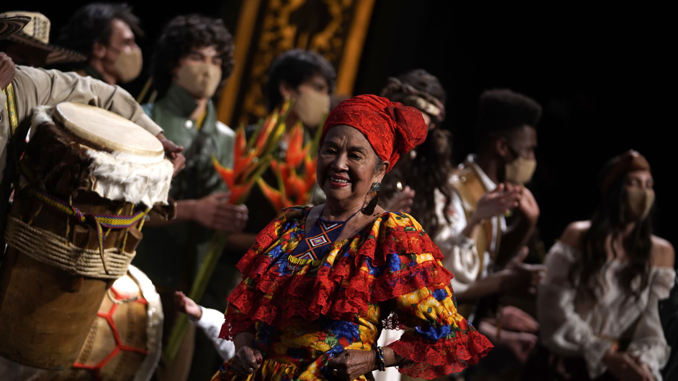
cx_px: 331
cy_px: 227
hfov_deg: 13.6
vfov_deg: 7.7
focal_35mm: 158
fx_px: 2840
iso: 1000
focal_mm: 138
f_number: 2.8
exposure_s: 1/400
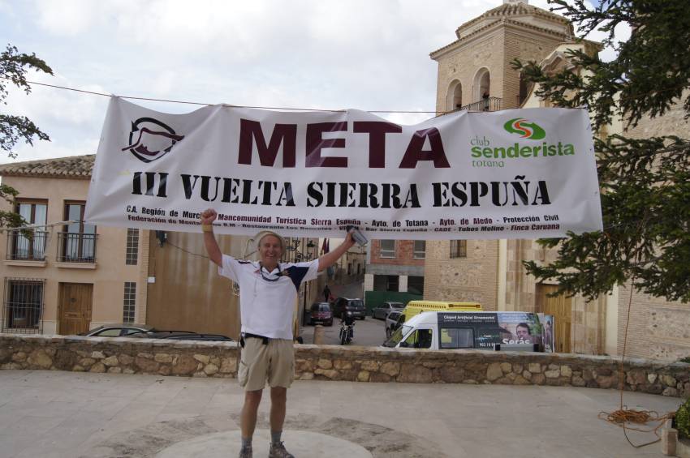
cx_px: 345
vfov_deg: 39.9
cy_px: 229
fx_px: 632
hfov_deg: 57.3
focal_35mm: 33
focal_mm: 22
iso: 200
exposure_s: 1/800
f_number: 5
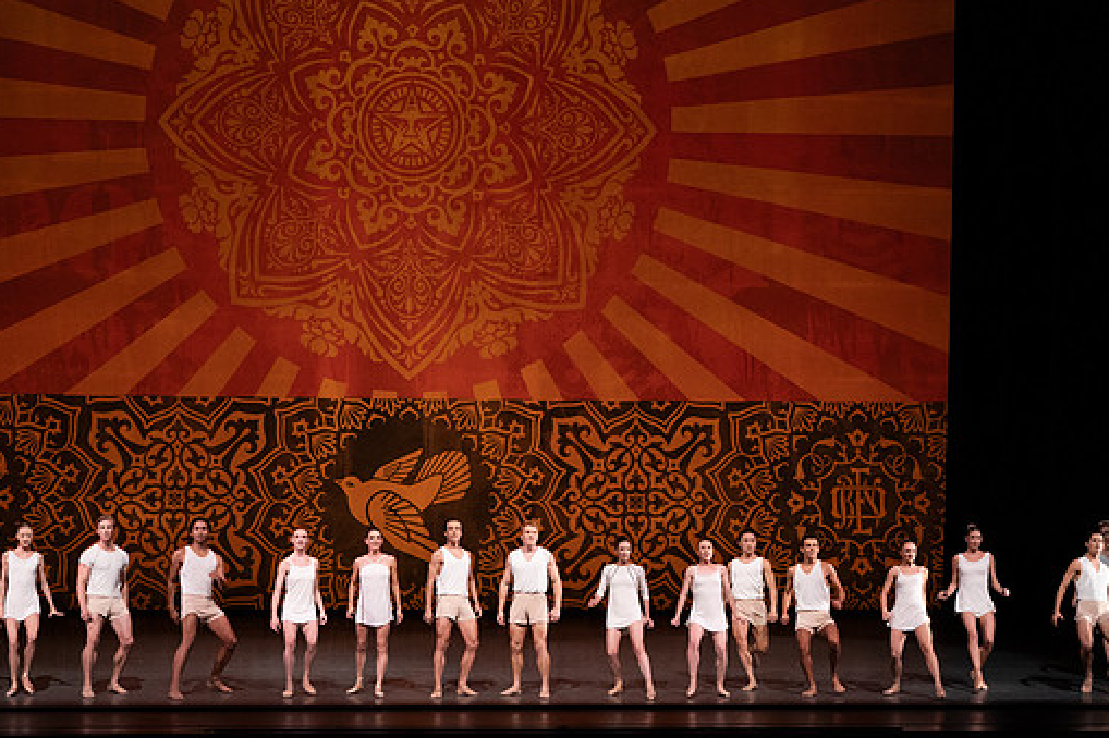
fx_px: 3510
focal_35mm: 114
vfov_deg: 12.0
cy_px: 395
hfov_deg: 17.9
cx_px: 514
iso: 6400
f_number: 6.3
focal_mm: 100
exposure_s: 1/400
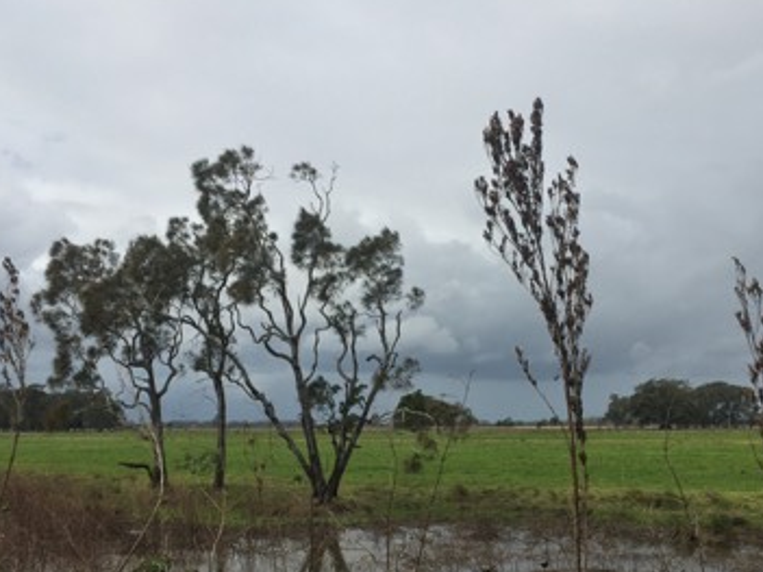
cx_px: 402
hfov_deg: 43.8
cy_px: 411
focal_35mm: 43
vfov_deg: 33.1
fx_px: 947
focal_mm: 4.15
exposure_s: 1/3049
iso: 32
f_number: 2.2
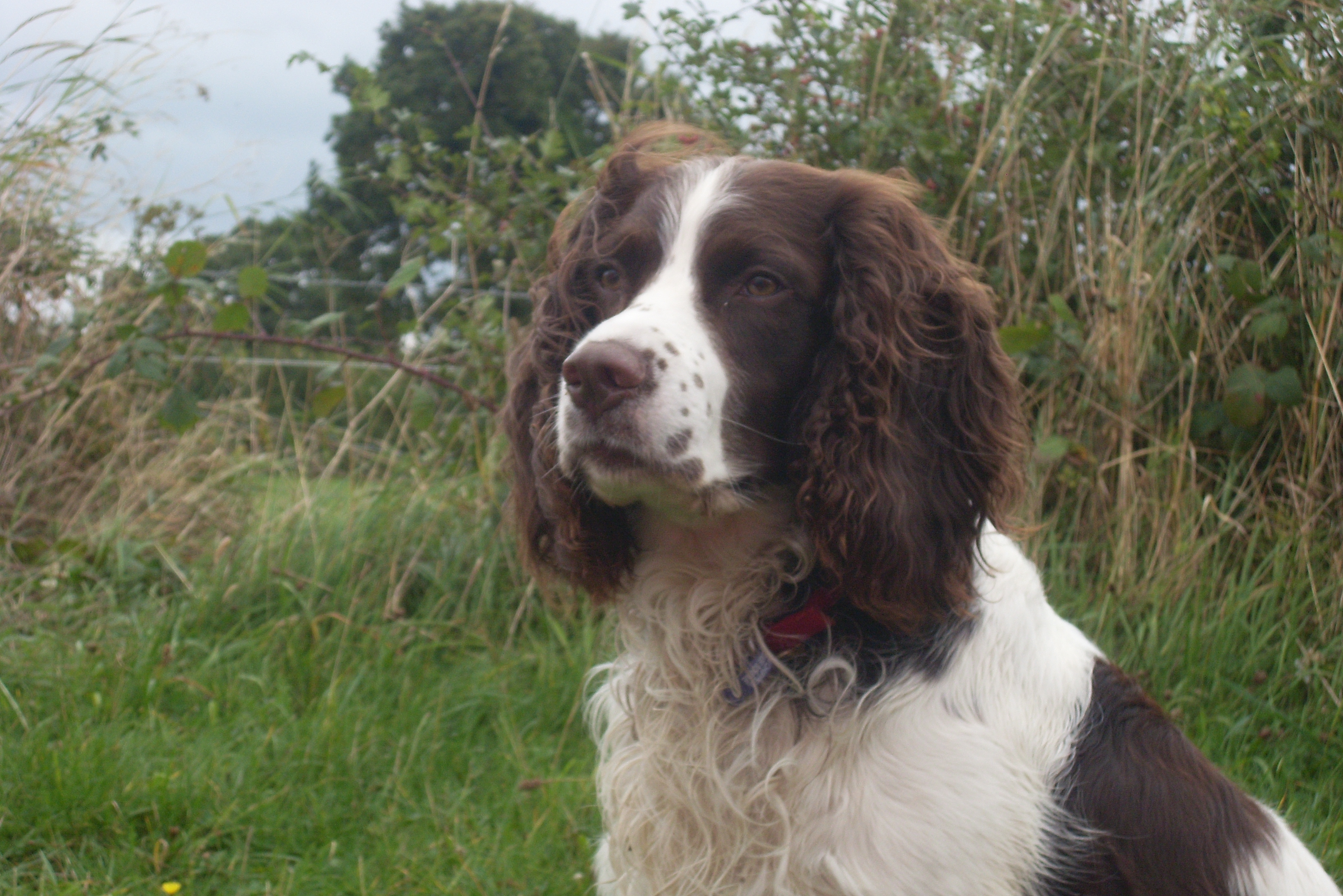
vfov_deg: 14.3
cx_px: 670
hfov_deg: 21.2
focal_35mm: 96
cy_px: 463
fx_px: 3581
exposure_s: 1/180
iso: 80
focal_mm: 15.3
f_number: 5
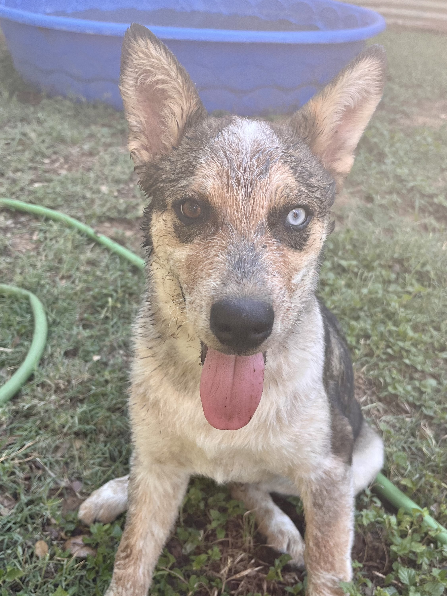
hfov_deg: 40.7
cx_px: 243
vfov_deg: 52.6
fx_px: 603
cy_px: 295
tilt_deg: -30.6
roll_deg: -2.0
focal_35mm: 35
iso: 50
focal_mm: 5.1
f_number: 1.6
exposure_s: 1/529
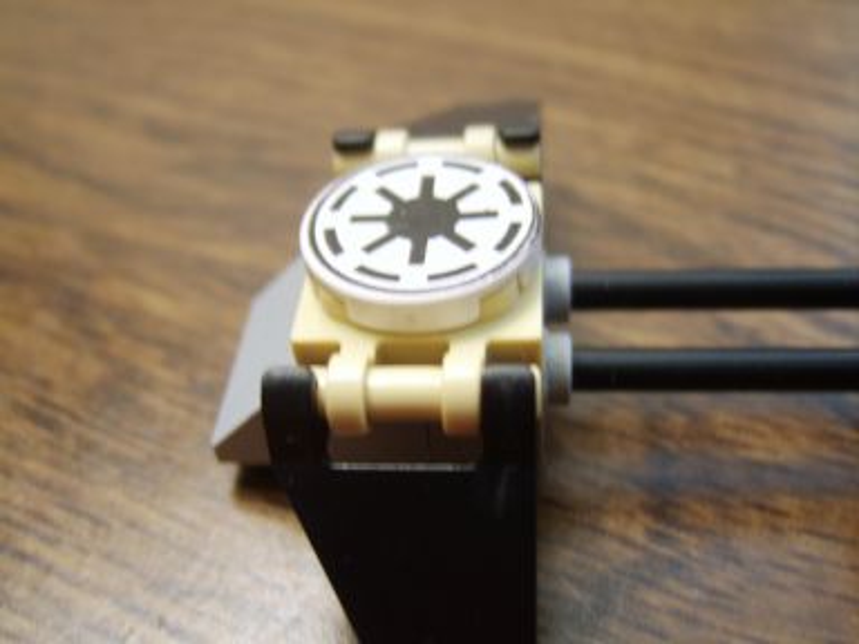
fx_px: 769
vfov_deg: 45.4
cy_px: 322
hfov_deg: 58.4
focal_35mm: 31
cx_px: 430
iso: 71
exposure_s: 1/4
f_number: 2.7
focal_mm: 8.13
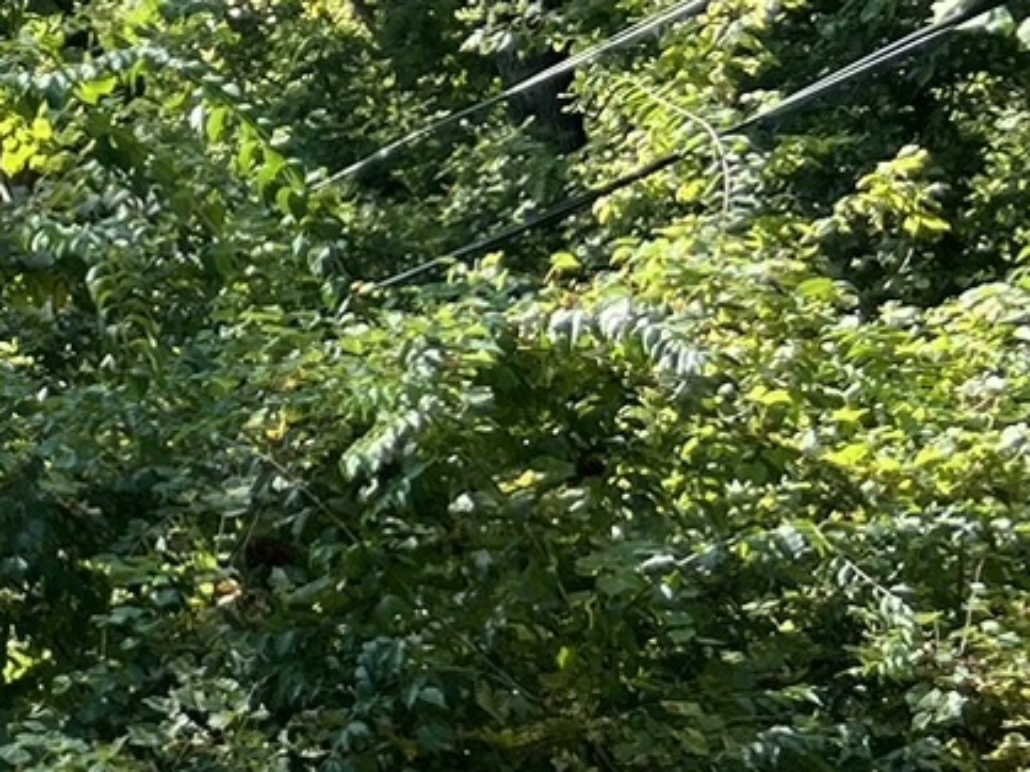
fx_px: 3778
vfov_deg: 11.7
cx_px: -1298
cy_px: 381
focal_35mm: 127
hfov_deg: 12.7
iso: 50
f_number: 1.5
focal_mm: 5.7
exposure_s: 1/628
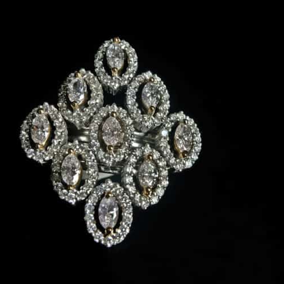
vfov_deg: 54.0
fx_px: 278
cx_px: 121
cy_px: 140
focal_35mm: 30
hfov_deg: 53.8
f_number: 7.1
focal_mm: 15
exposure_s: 1/15
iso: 1600
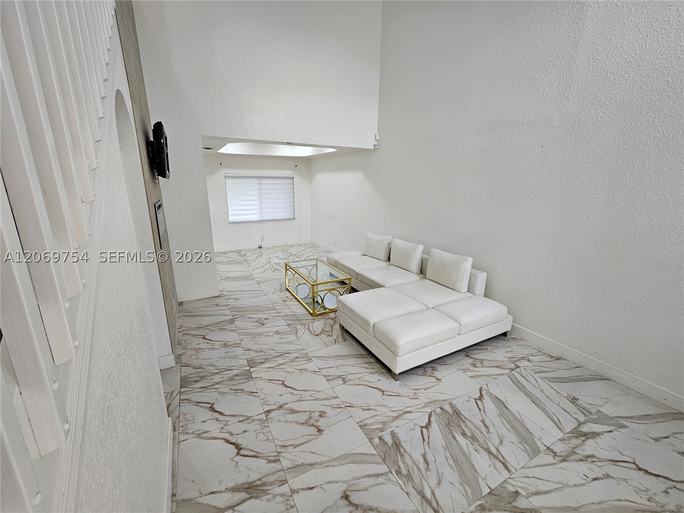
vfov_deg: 89.9
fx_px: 257
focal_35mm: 13
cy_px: 256
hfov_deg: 106.2
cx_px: 342
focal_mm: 2.2
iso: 80
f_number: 2.2
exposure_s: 1/60
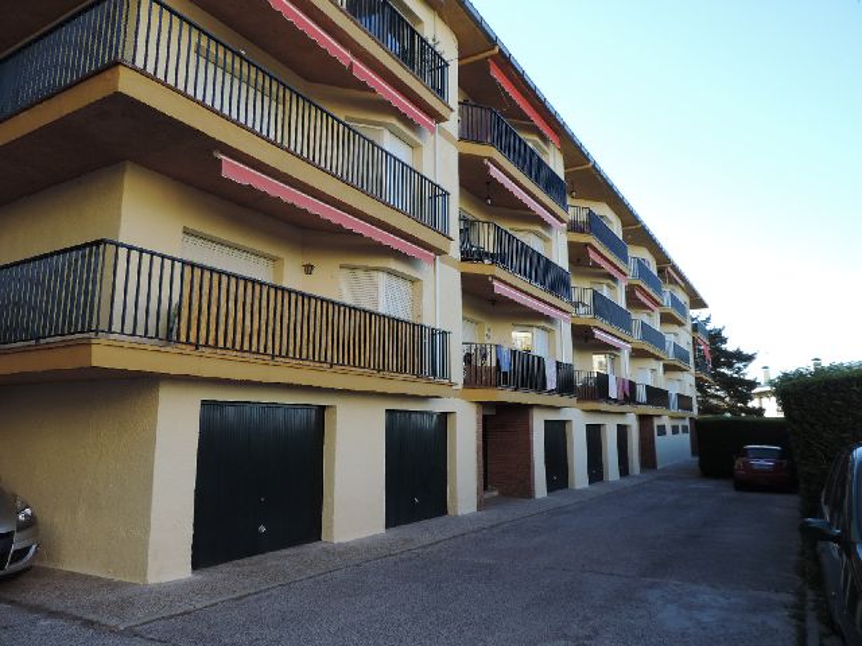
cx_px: 431
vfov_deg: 56.8
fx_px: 598
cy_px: 323
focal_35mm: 24
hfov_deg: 71.6
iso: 80
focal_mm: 4.3
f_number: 3
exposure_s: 1/200
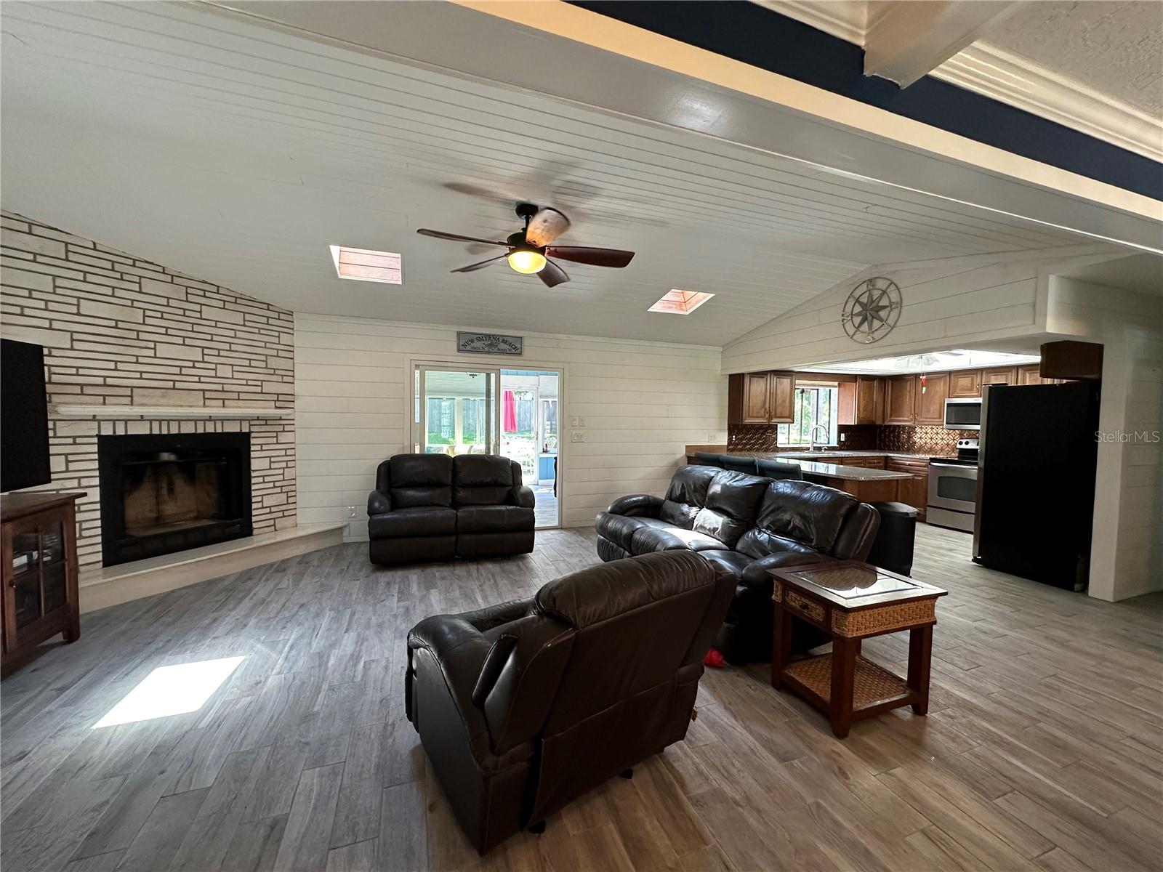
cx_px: 582
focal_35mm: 14
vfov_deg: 85.7
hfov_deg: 102.1
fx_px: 470
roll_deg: -0.6
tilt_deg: -2.9
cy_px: 436
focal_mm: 2.22
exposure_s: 1/120
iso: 250
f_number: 2.2
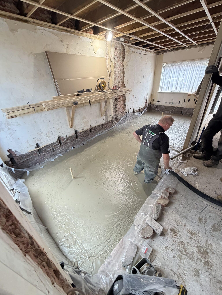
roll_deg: +3.7
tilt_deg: -29.6
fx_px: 120
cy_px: 148
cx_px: 111
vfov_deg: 102.1
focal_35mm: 14
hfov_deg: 85.7
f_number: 2.2
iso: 320
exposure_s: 1/84
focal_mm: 2.22
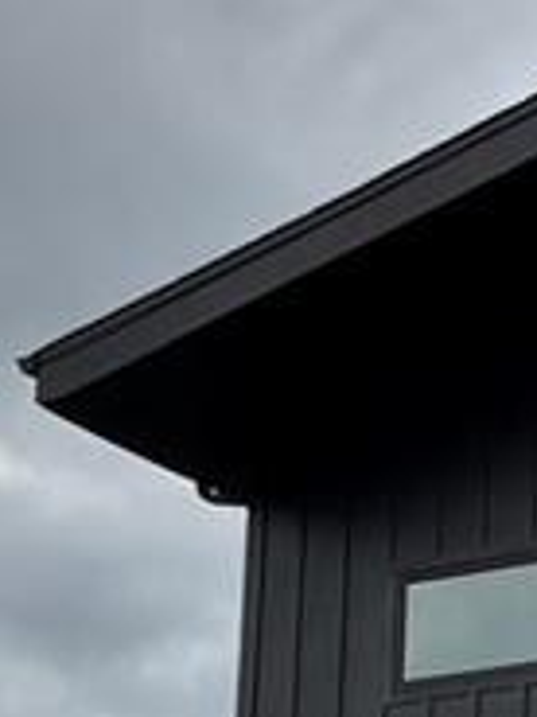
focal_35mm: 121
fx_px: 2503
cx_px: 930
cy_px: 869
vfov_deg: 15.7
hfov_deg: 11.5
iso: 16
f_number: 1.8
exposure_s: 1/1786
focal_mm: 3
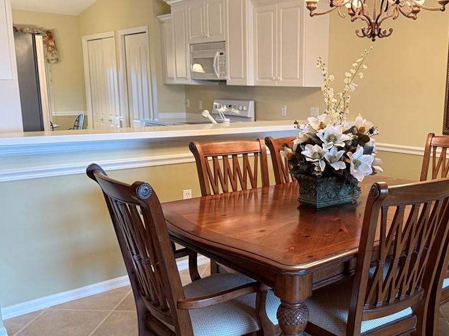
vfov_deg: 39.6
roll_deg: -1.2
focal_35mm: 36
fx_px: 467
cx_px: 308
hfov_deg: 50.2
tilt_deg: -11.2
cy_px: 189
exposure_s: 1/60
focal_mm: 6.76
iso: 320
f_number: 1.78
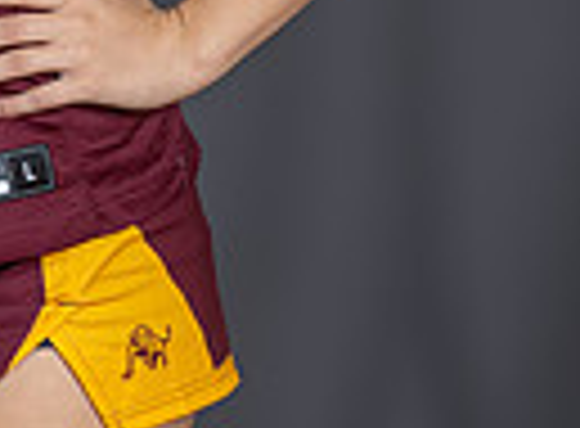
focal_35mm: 474
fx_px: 7891
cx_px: -331
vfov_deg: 3.1
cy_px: -247
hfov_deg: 4.2
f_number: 8
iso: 200
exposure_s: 1/200
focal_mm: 83
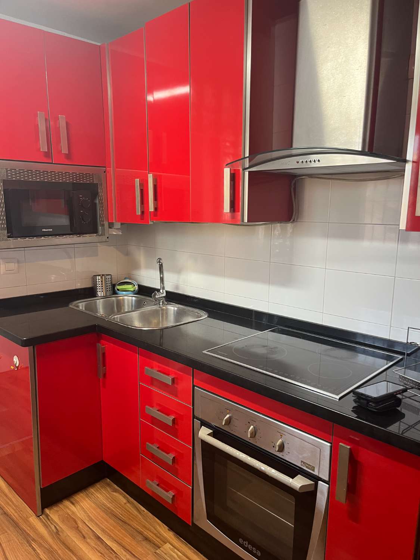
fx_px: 421
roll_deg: -1.1
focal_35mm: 26
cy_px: 280
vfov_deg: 67.3
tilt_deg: -9.9
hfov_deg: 53.1
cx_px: 210
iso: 200
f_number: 1.6
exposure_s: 1/50
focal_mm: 5.1
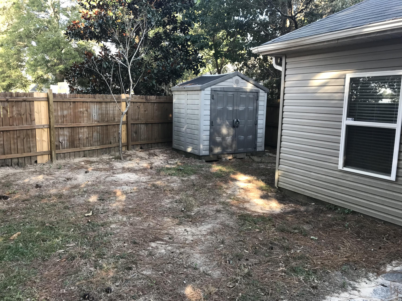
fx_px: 325
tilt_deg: -7.8
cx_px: 201
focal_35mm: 28
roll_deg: -1.3
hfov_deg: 63.4
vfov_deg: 49.7
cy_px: 150
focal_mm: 3.99
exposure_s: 1/120
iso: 32
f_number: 1.8
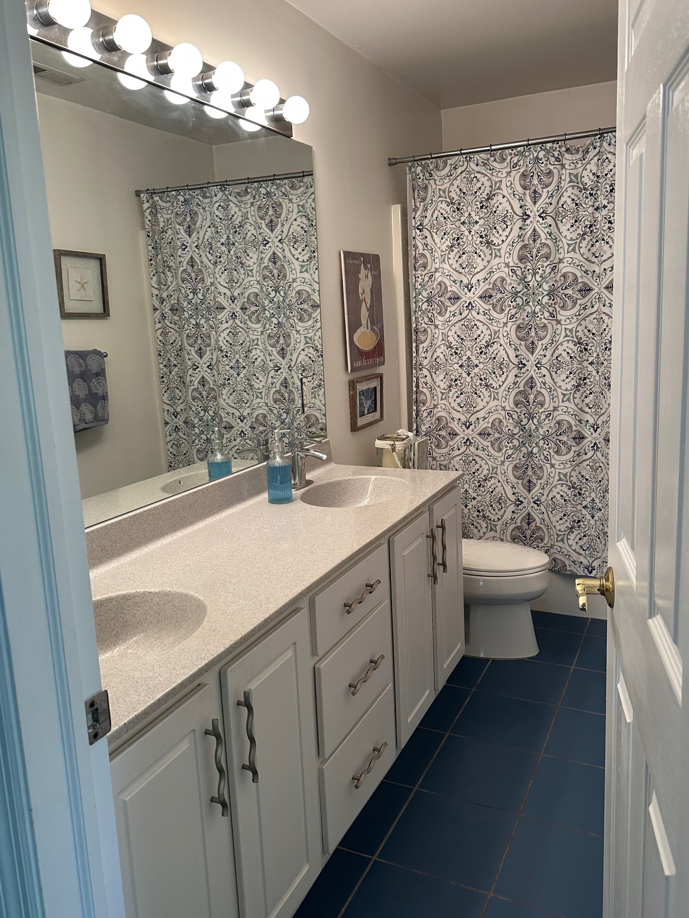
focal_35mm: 27
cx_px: 349
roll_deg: +2.6
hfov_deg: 51.4
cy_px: 435
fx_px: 717
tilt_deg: -10.9
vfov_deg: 65.3
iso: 160
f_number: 1.78
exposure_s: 1/120
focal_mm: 6.86
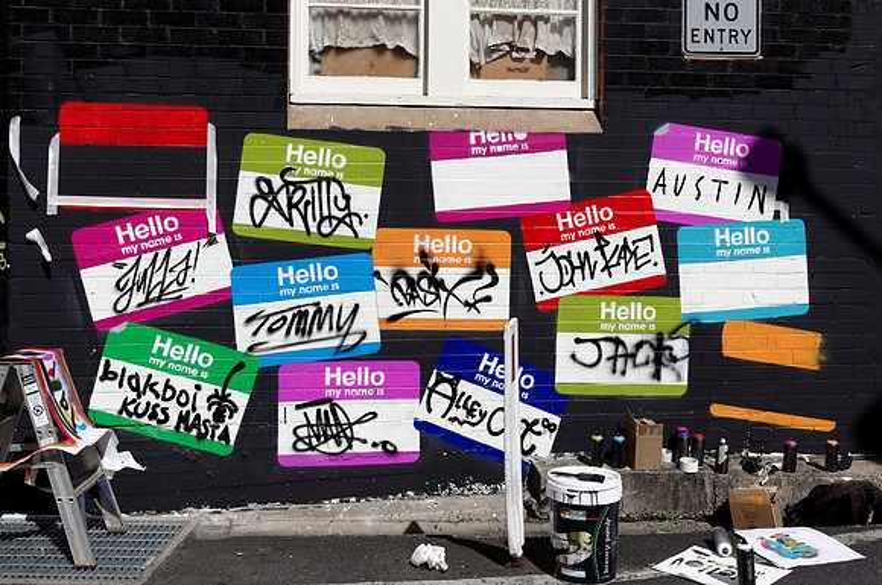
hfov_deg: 53.2
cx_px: 441
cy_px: 292
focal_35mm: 36
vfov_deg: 36.8
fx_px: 881
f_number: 5.6
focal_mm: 23.75
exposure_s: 1/1000
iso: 100
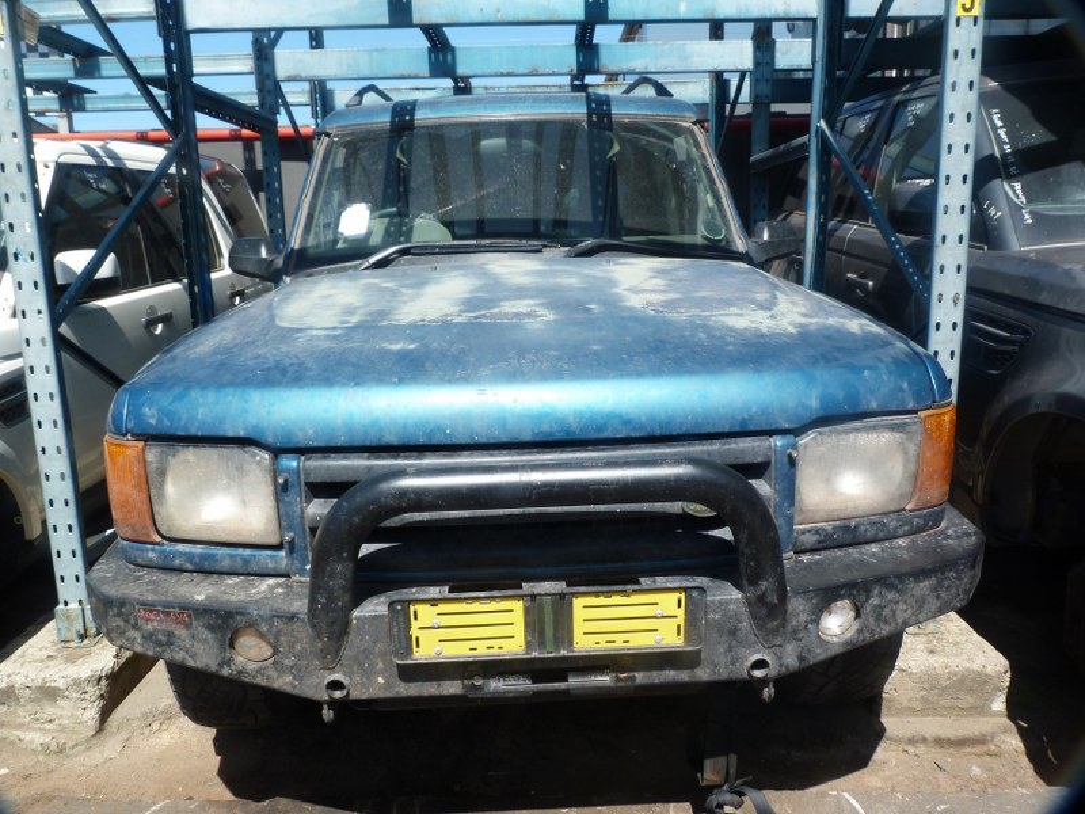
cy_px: 407
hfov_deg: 69.4
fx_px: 784
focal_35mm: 25
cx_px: 542
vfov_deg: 54.9
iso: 80
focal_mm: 4.5
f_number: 5
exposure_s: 1/200
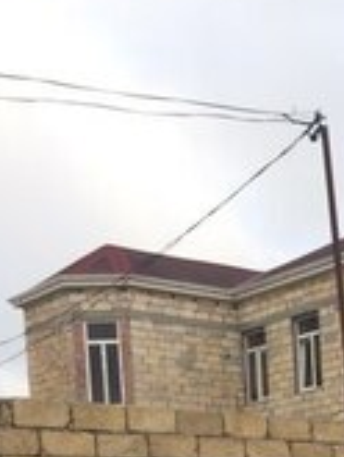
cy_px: 645
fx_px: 1151
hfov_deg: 16.0
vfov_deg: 20.0
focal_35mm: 87
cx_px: 469
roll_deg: +1.7
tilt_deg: -6.5
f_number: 2.2
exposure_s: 1/570
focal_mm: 4.15
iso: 32
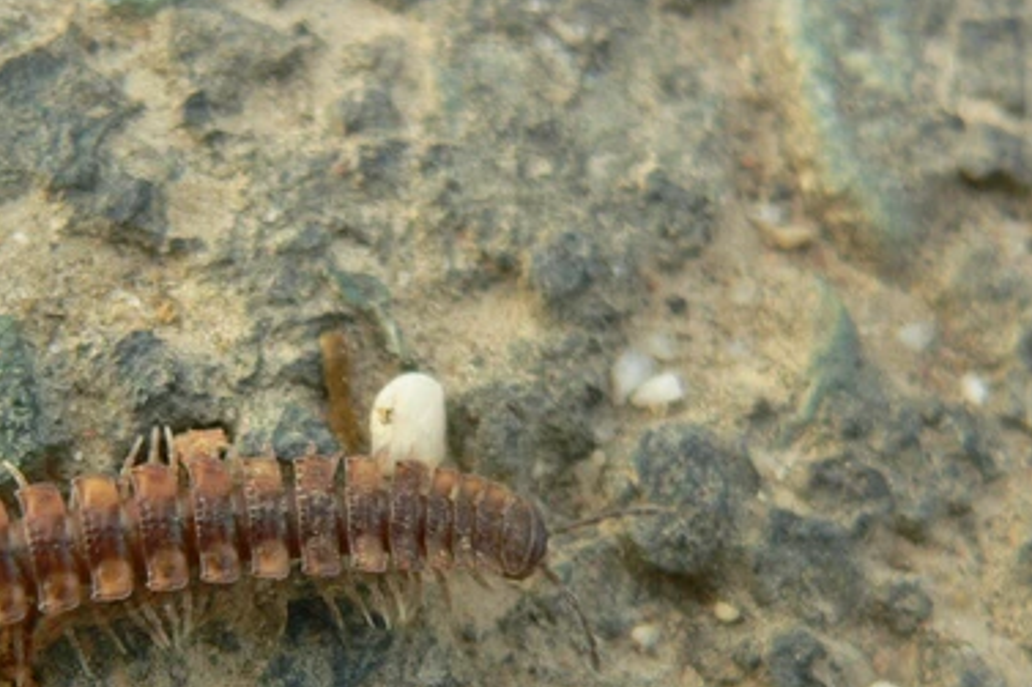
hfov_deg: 19.2
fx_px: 3037
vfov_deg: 12.8
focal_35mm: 106
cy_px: 561
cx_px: 276
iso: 80
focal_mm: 10
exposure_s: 1/80
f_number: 2.8
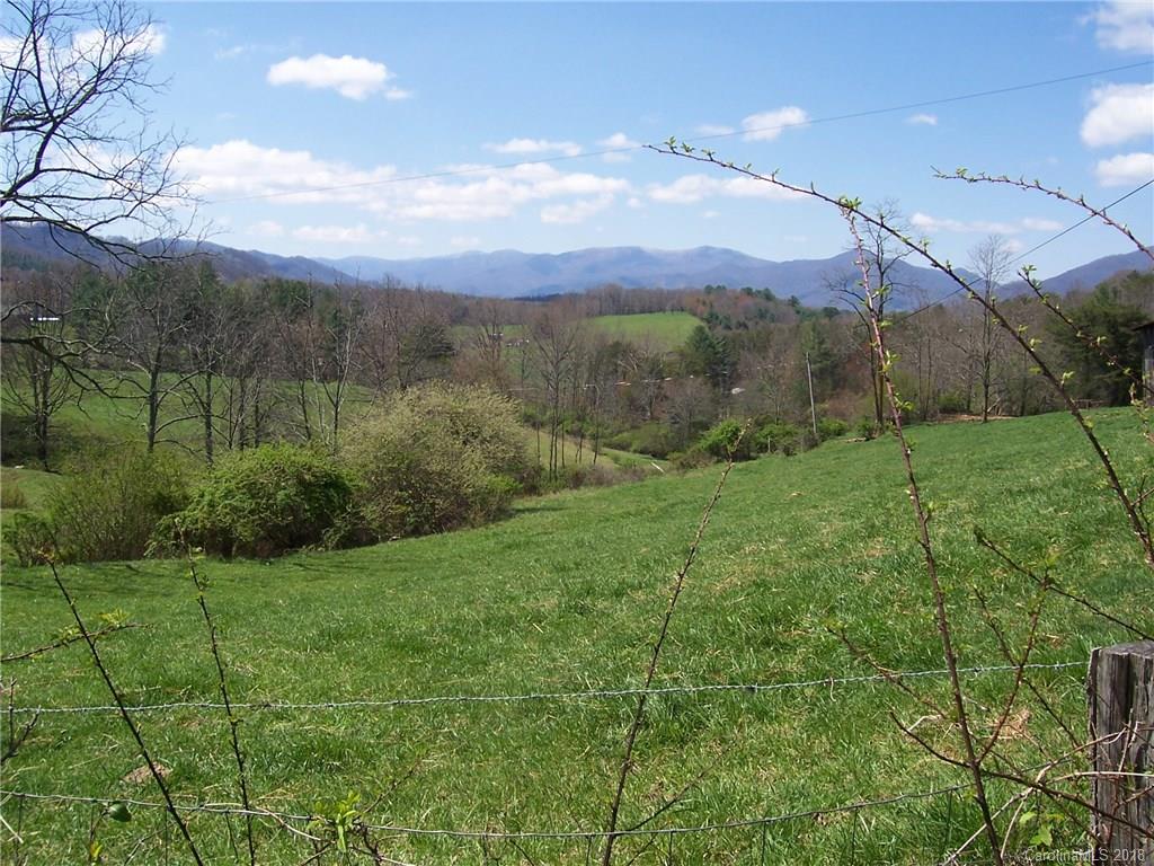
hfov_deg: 54.0
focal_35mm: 34
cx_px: 577
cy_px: 433
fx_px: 1133
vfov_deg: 41.8
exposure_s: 1/500
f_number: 5.6
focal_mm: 5.6
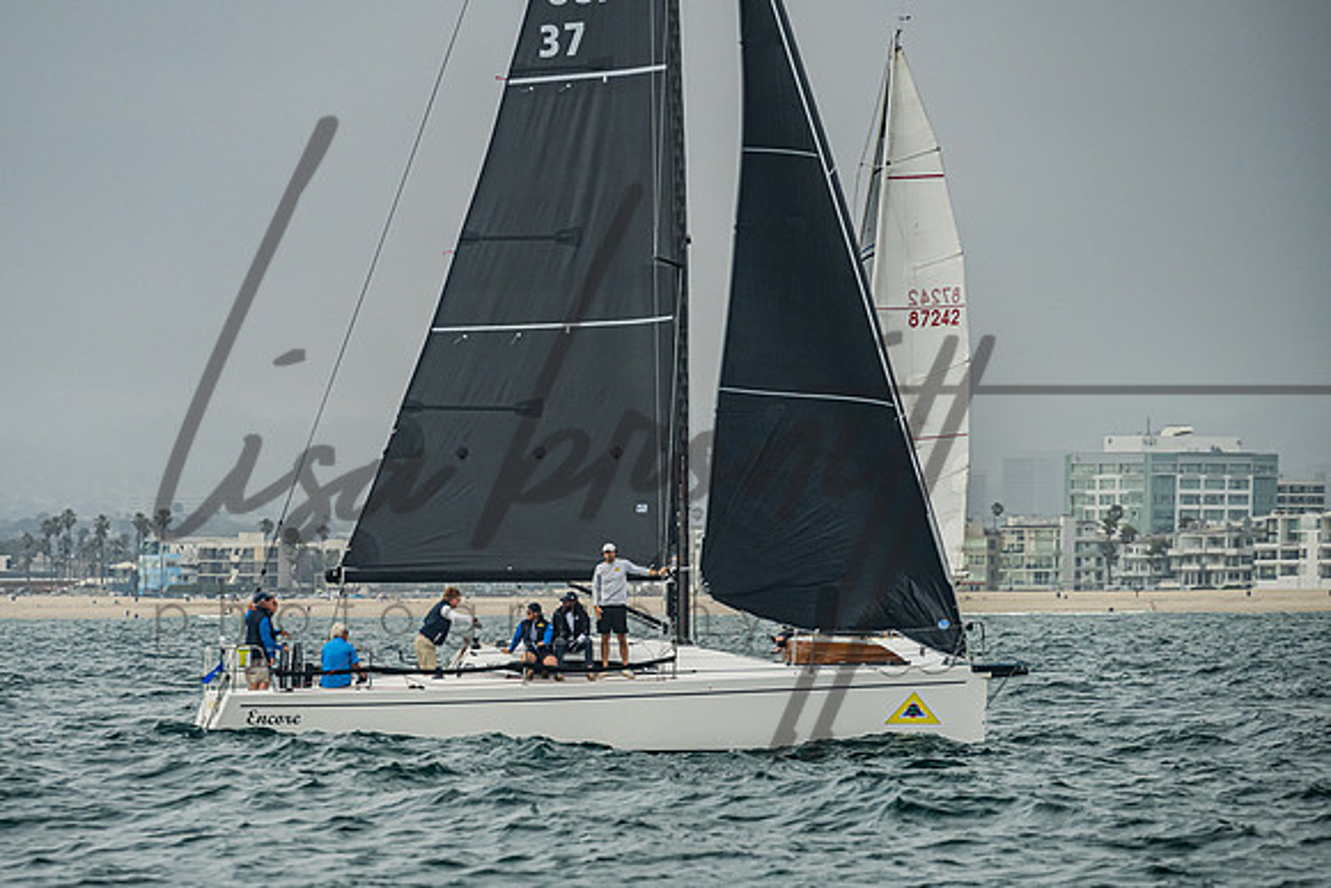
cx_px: 526
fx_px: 9486
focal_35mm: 257
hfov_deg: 8.0
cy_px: 537
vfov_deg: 5.4
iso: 500
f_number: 6.3
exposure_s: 1/1000
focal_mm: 200
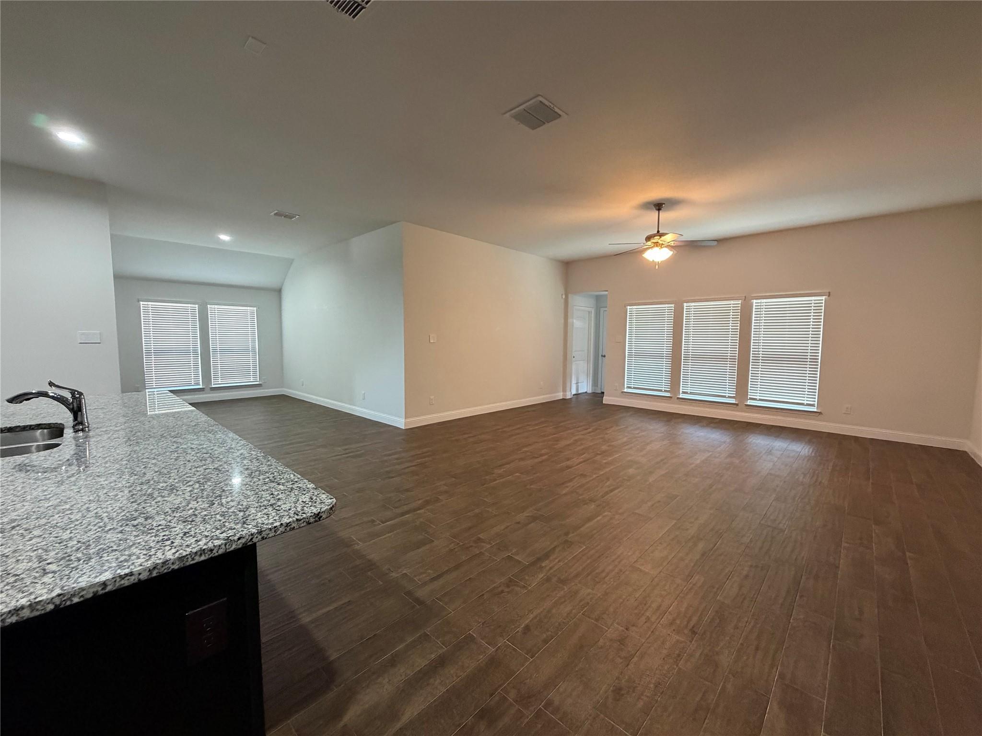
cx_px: 491
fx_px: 397
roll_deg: +0.3
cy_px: 368
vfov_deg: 85.7
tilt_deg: -4.9
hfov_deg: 102.1
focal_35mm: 14
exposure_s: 1/60
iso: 500
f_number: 2.2
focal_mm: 2.22
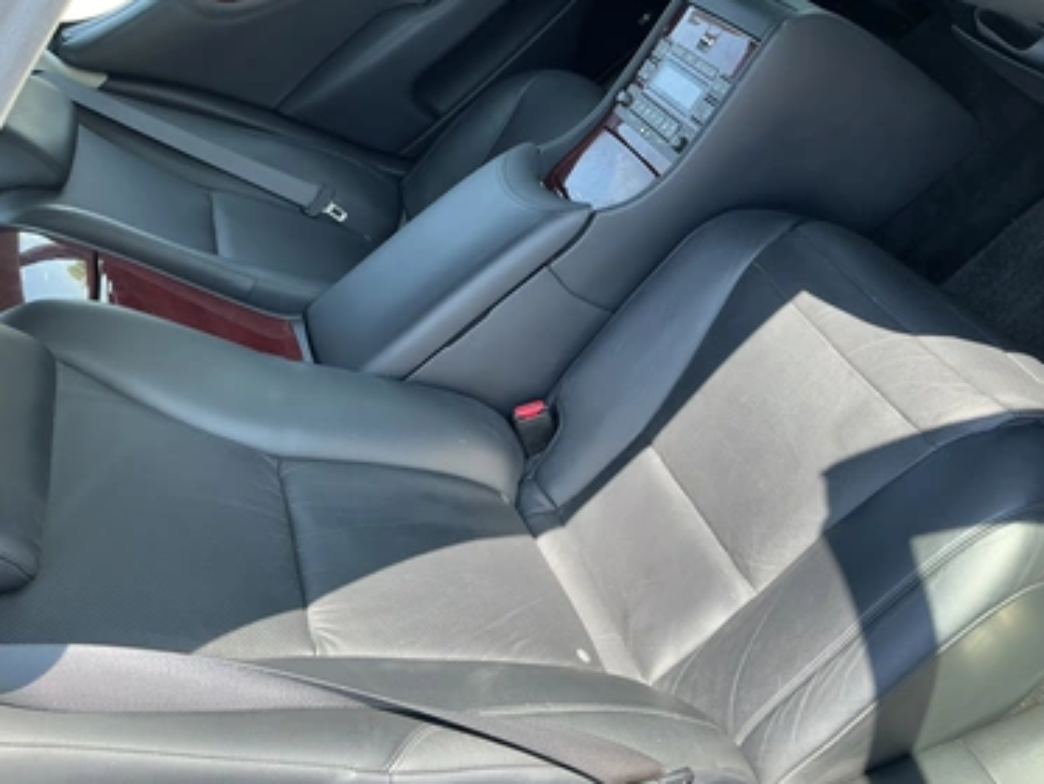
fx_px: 905
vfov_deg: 46.8
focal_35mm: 30
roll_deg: +44.0
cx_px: 549
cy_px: 378
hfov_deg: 59.9
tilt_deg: -39.9
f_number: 1.8
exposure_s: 1/122
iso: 20
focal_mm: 3
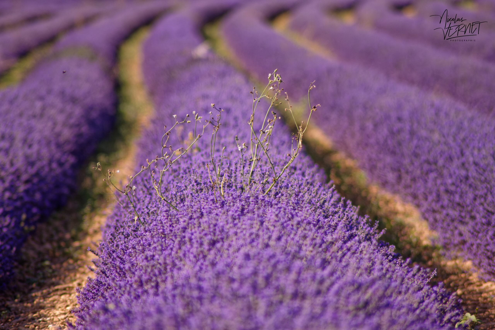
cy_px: 165
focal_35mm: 450
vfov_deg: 3.1
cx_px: 248
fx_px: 6187
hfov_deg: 4.6
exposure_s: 1/2500
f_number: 6.3
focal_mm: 300
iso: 800
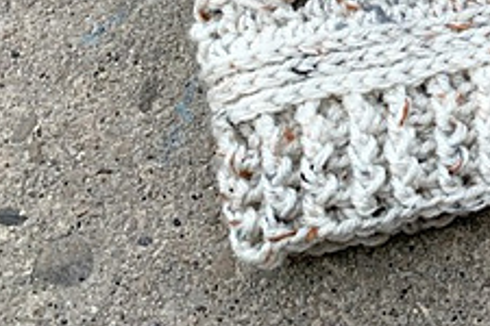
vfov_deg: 16.0
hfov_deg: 23.8
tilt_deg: -67.8
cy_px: -180
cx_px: 599
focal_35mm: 77
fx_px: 1048
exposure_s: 1/1205
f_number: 1.8
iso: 25
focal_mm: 4.25
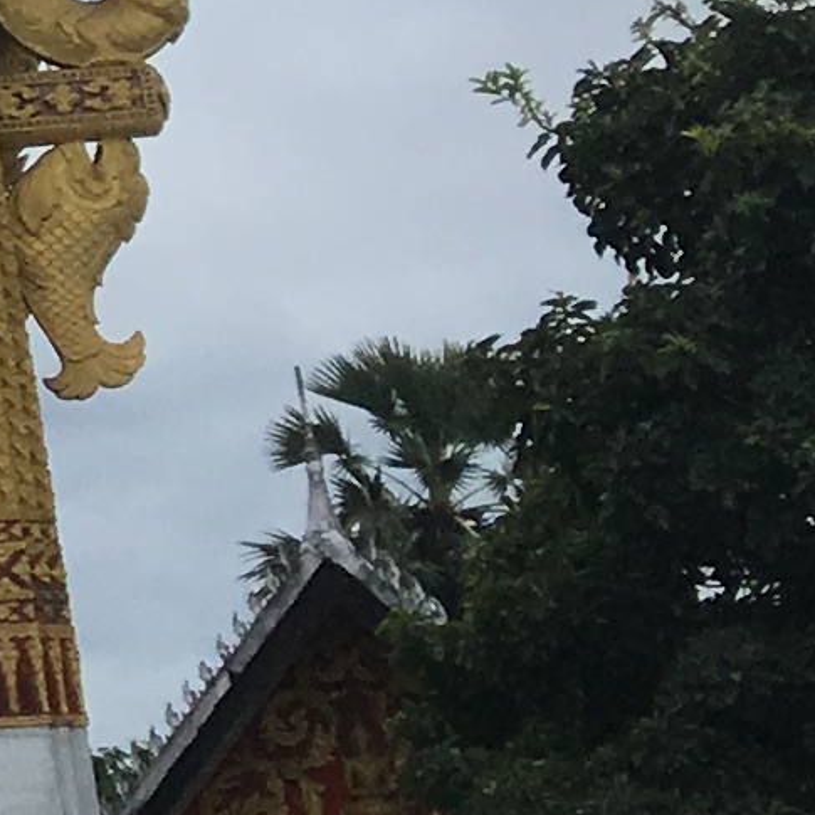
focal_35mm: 213
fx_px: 5674
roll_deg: +1.2
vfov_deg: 8.1
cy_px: -408
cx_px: -2354
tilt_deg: +18.6
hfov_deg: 6.7
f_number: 2.2
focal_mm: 4.15
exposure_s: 1/986
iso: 25
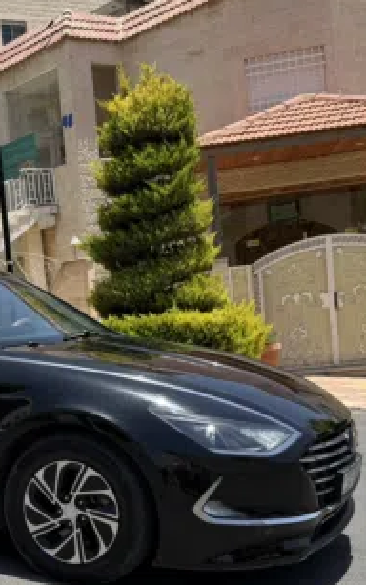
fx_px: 845
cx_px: -21
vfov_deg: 37.6
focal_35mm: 53
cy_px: 412
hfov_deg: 23.2
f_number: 1.78
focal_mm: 6.76
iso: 80
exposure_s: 1/3279
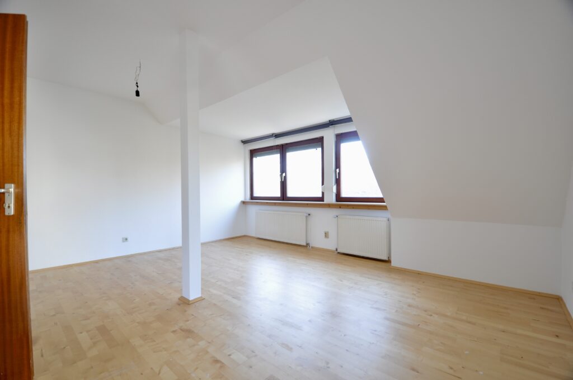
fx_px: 238
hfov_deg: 100.5
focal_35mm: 15
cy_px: 190
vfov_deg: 77.2
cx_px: 286
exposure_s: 1/15
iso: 200
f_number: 3.5
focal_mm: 10
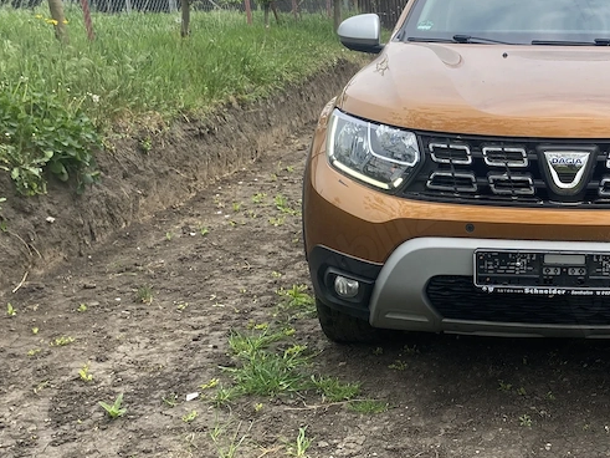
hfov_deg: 34.2
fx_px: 934
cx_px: 550
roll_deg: +3.1
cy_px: 244
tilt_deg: -16.4
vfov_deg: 27.5
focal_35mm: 53
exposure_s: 1/1206
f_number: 1.8
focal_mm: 4.25
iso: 32
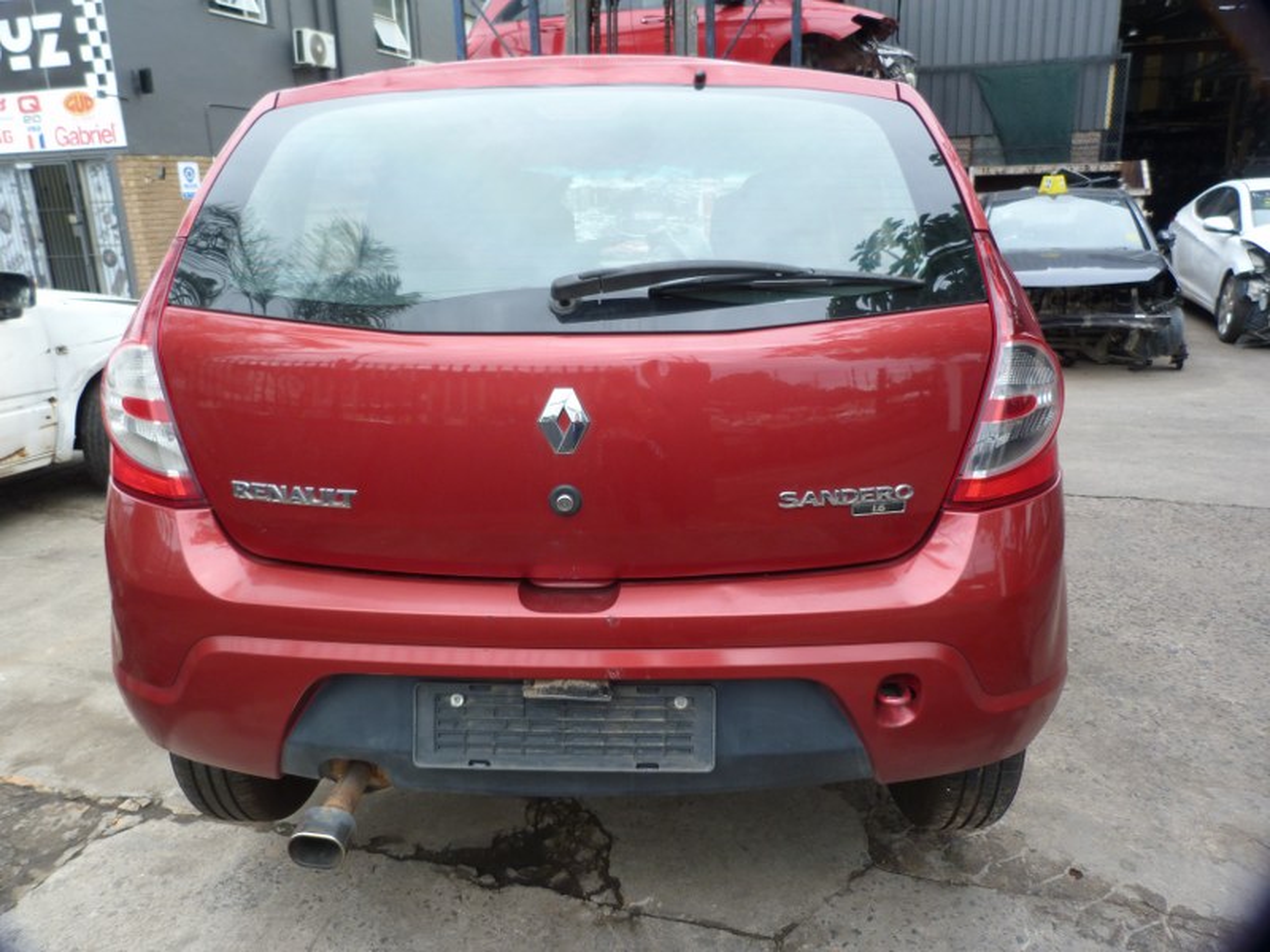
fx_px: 917
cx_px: 635
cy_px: 476
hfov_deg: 69.4
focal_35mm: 25
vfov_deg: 54.9
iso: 80
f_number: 2.8
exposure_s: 1/125
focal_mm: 4.5
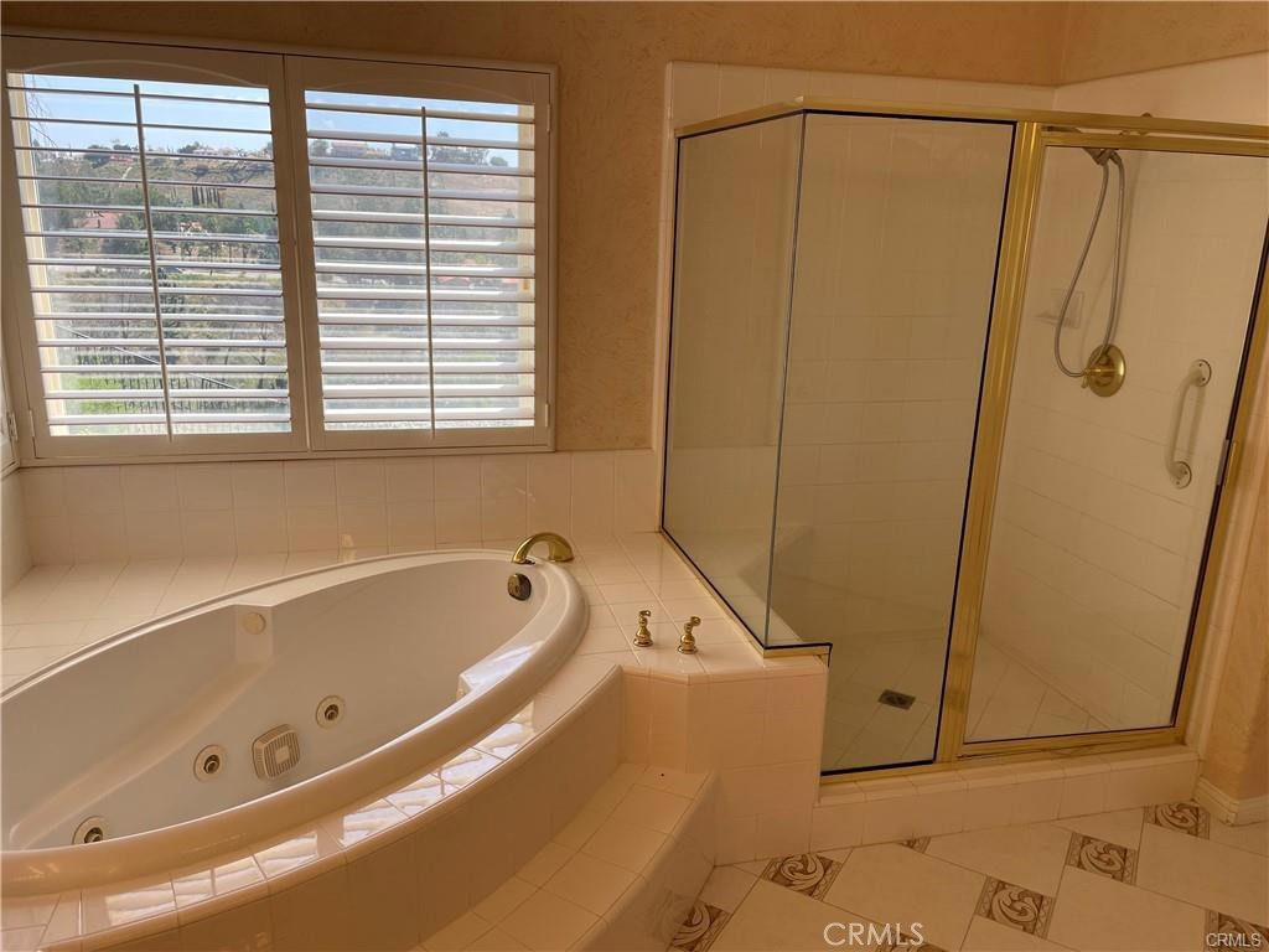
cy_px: 476
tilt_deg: -15.4
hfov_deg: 67.3
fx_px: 953
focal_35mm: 26
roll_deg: -1.7
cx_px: 634
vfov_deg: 53.1
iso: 32
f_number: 1.6
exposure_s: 1/567
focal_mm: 4.2
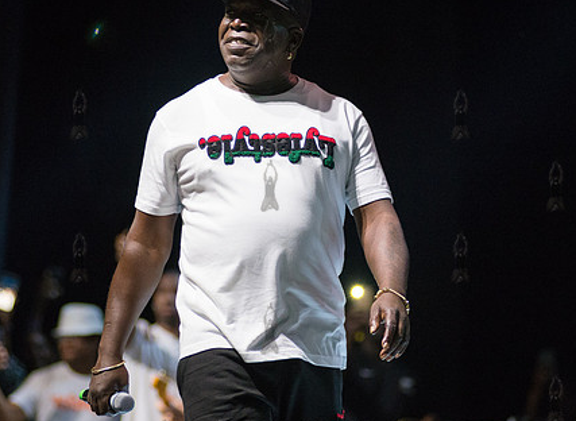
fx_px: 3396
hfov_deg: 9.7
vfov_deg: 7.1
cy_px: 169
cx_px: 241
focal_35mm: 206
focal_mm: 135
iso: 4000
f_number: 2.8
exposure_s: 1/320
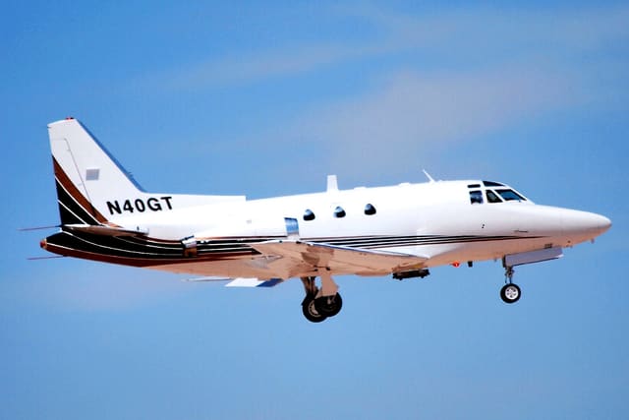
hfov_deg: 6.9
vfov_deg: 4.6
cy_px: 210
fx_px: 5243
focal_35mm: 300
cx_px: 314
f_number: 5.6
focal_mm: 200
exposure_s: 1/1600
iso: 200
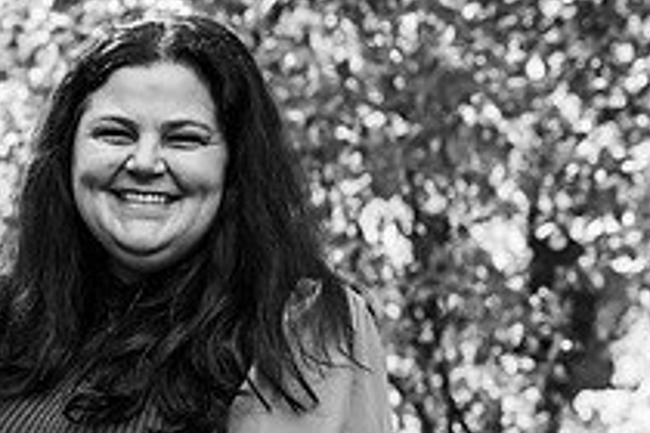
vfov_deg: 8.3
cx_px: -28
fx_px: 2997
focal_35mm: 166
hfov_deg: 12.2
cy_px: 354
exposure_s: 1/250
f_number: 5
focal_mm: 60
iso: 400
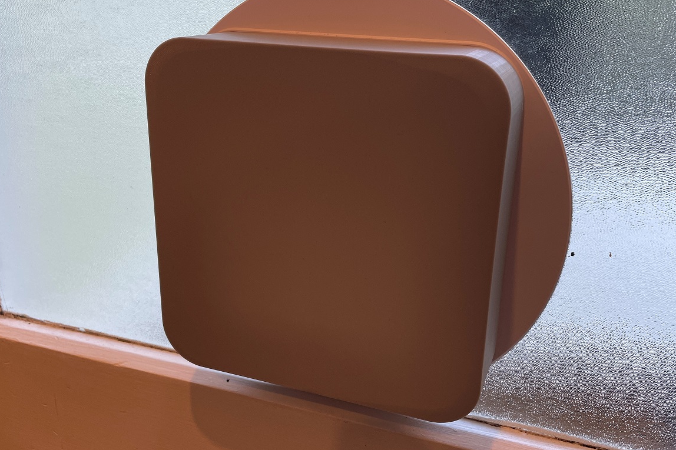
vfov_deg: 46.3
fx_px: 526
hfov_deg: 65.5
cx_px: 346
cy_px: 202
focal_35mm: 28
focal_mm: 4.2
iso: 50
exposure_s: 1/100
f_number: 1.6
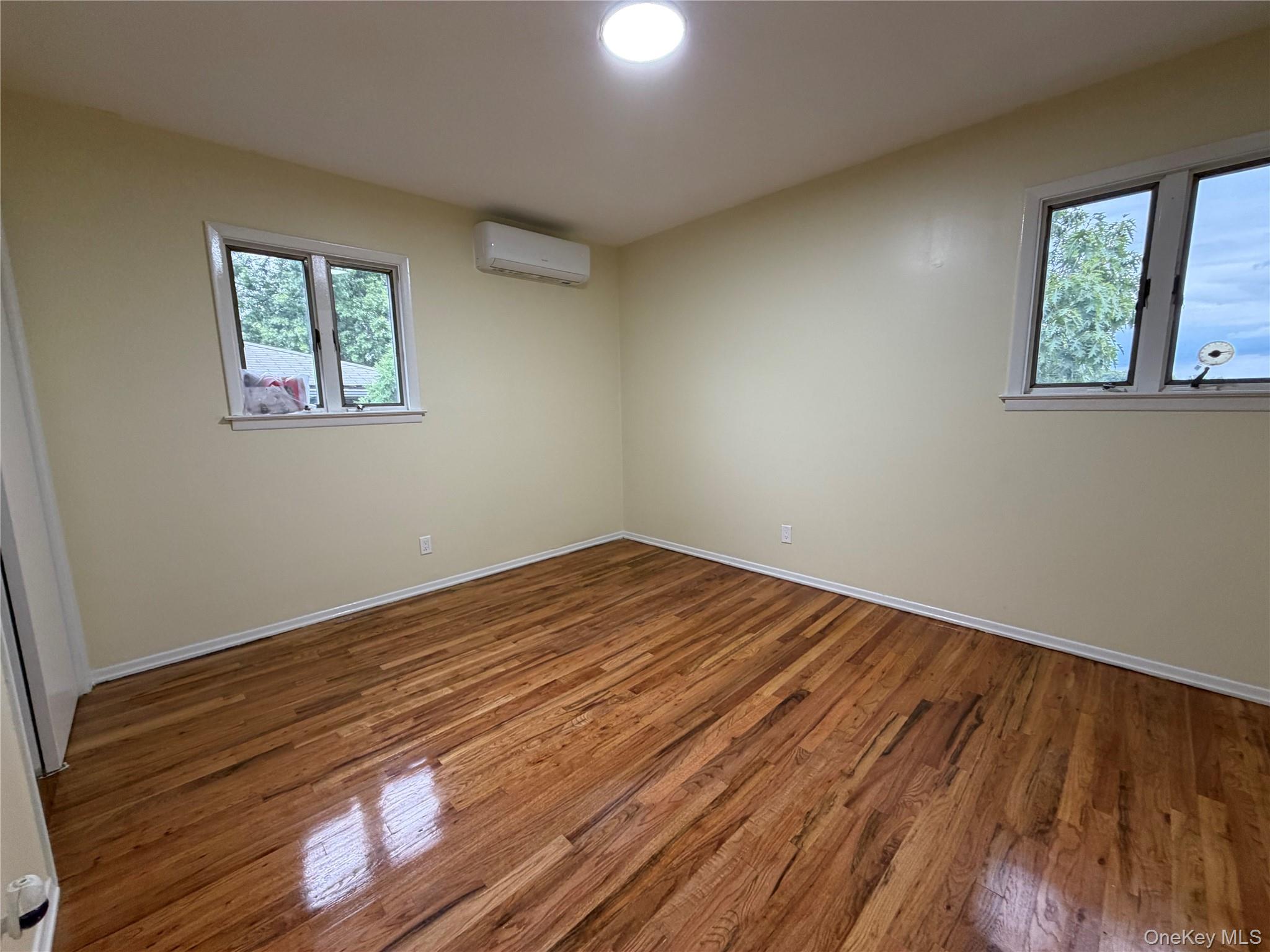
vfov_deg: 85.7
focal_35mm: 14
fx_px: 514
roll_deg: +1.7
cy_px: 476
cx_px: 635
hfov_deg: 102.1
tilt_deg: -8.3
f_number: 2.2
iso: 250
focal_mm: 2.22
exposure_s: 1/60
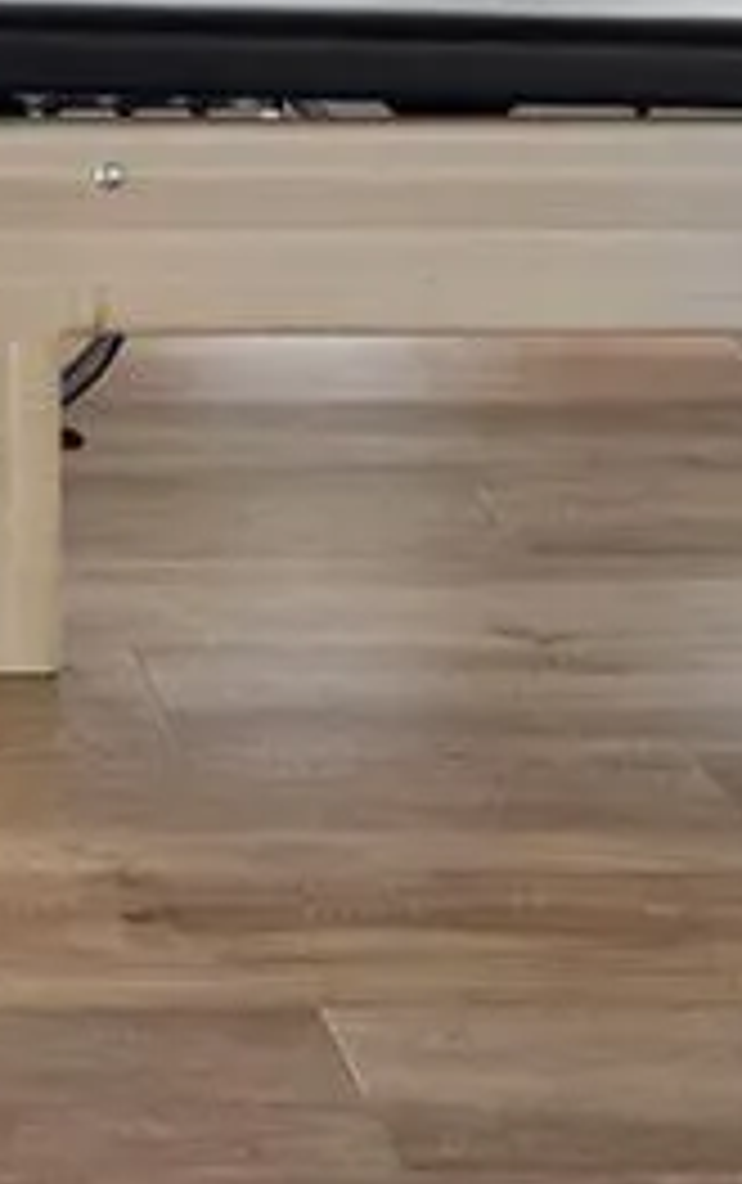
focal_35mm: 99
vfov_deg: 17.7
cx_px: -571
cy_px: -824
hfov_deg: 12.2
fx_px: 3194
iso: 125
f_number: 11
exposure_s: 1/40
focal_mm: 16
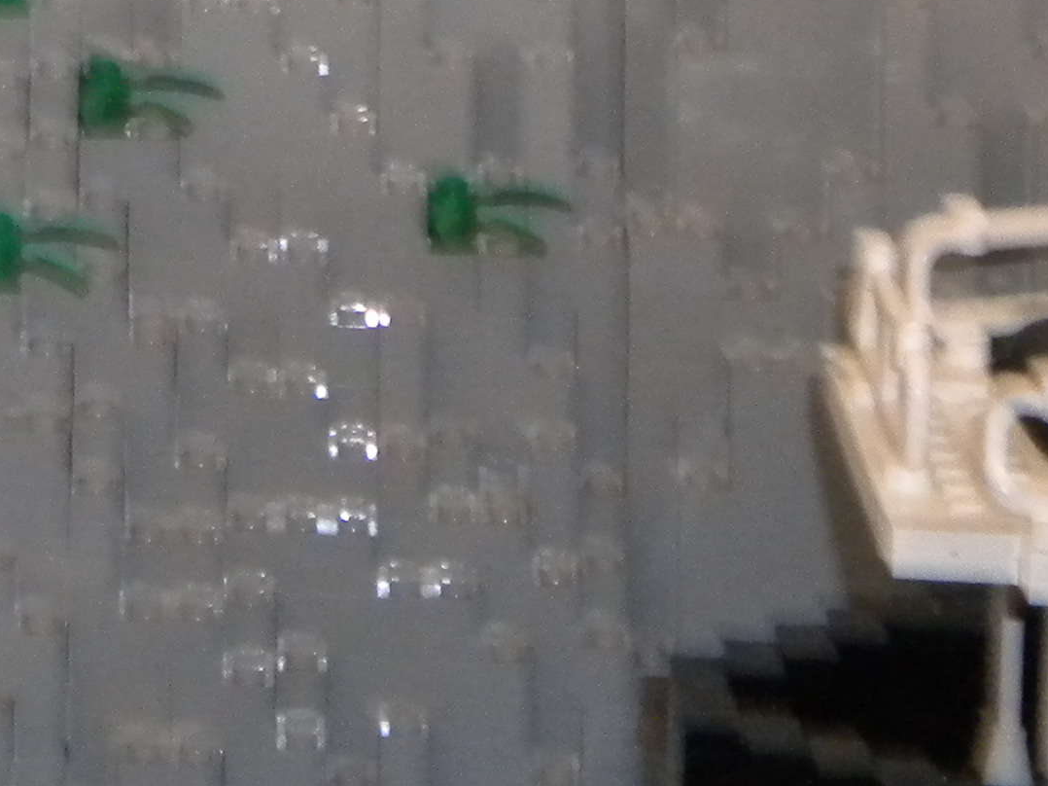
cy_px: -489
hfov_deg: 11.1
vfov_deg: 8.2
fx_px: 5327
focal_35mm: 176
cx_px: -52
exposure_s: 1/30
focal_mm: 9.3
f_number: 3.9
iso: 400
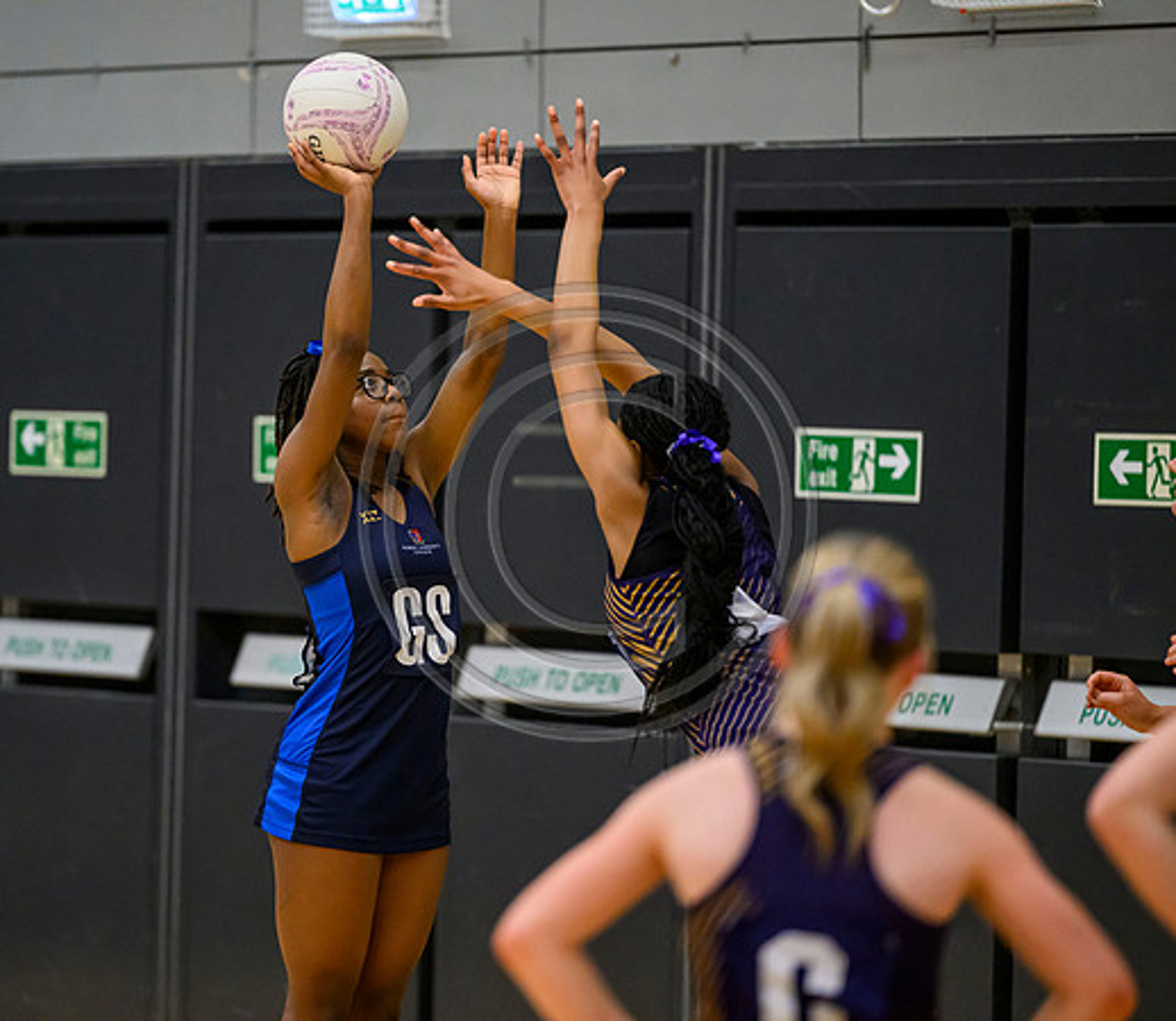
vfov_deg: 6.9
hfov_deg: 7.9
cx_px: 410
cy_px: 510
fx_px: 8511
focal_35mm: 236
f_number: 2.8
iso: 6400
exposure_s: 1/1000
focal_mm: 200
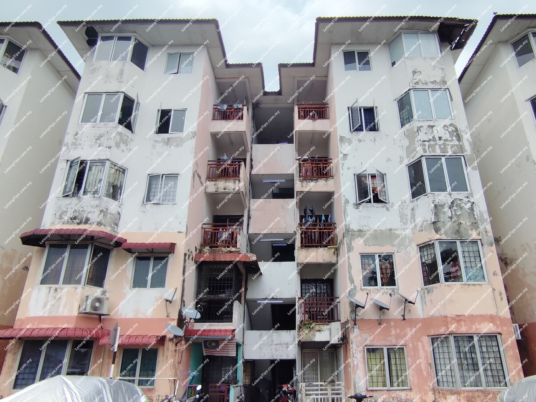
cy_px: 201
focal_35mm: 22
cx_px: 268
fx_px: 341
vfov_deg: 61.1
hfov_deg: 76.4
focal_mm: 1.65
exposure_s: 1/1827
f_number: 2.2
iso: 50
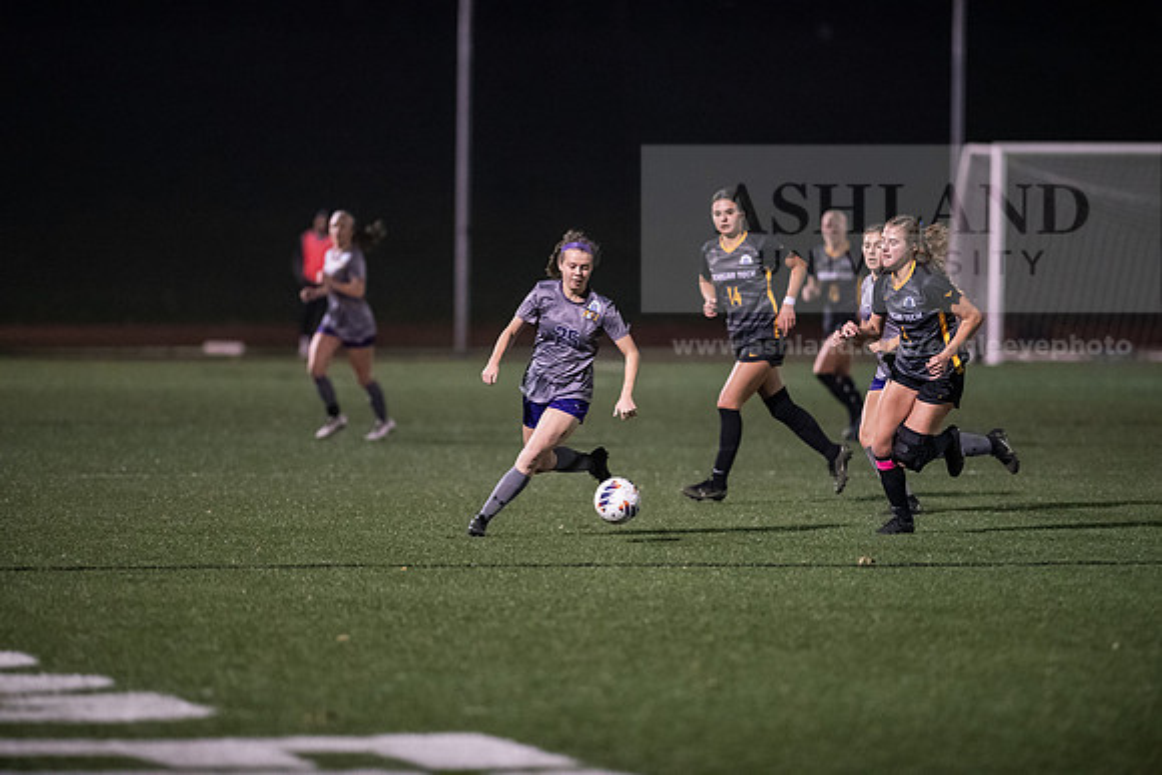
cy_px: 388
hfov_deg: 6.9
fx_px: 9685
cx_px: 581
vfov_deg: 4.6
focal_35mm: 300
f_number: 2.8
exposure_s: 1/1000
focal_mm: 300
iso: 8000
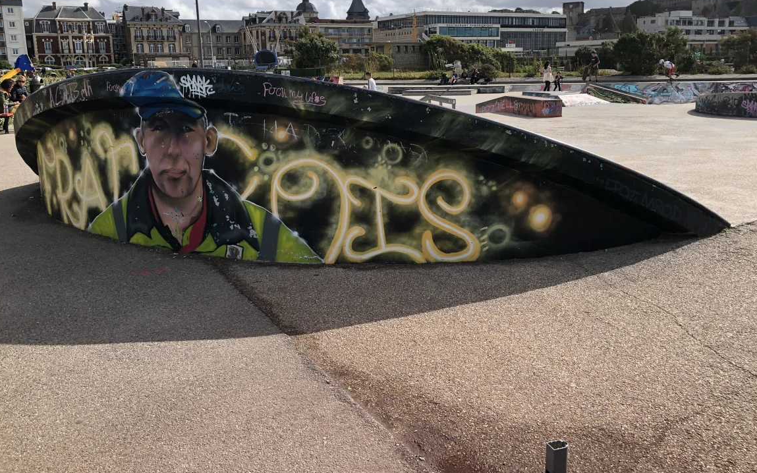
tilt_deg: -9.8
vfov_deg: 40.4
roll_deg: +2.0
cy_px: 182
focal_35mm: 31
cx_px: 388
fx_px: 640
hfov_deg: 61.2
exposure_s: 1/2315
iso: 20
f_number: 1.8
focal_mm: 4
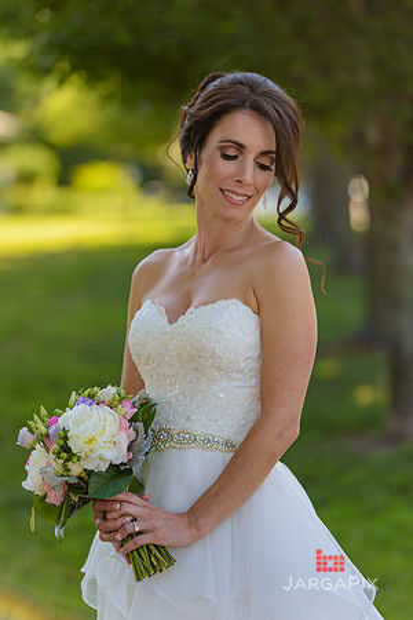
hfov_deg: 10.2
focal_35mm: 135
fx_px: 2323
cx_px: 206
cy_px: 310
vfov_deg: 15.2
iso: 200
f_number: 3.2
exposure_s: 1/800
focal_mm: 135
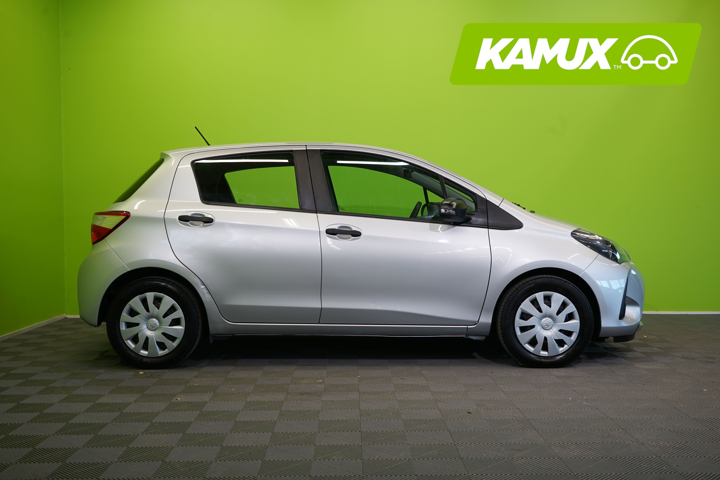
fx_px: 760
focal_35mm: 38
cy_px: 240
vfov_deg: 35.1
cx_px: 360
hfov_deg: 50.7
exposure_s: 1/30
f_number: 7.1
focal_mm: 38
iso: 400
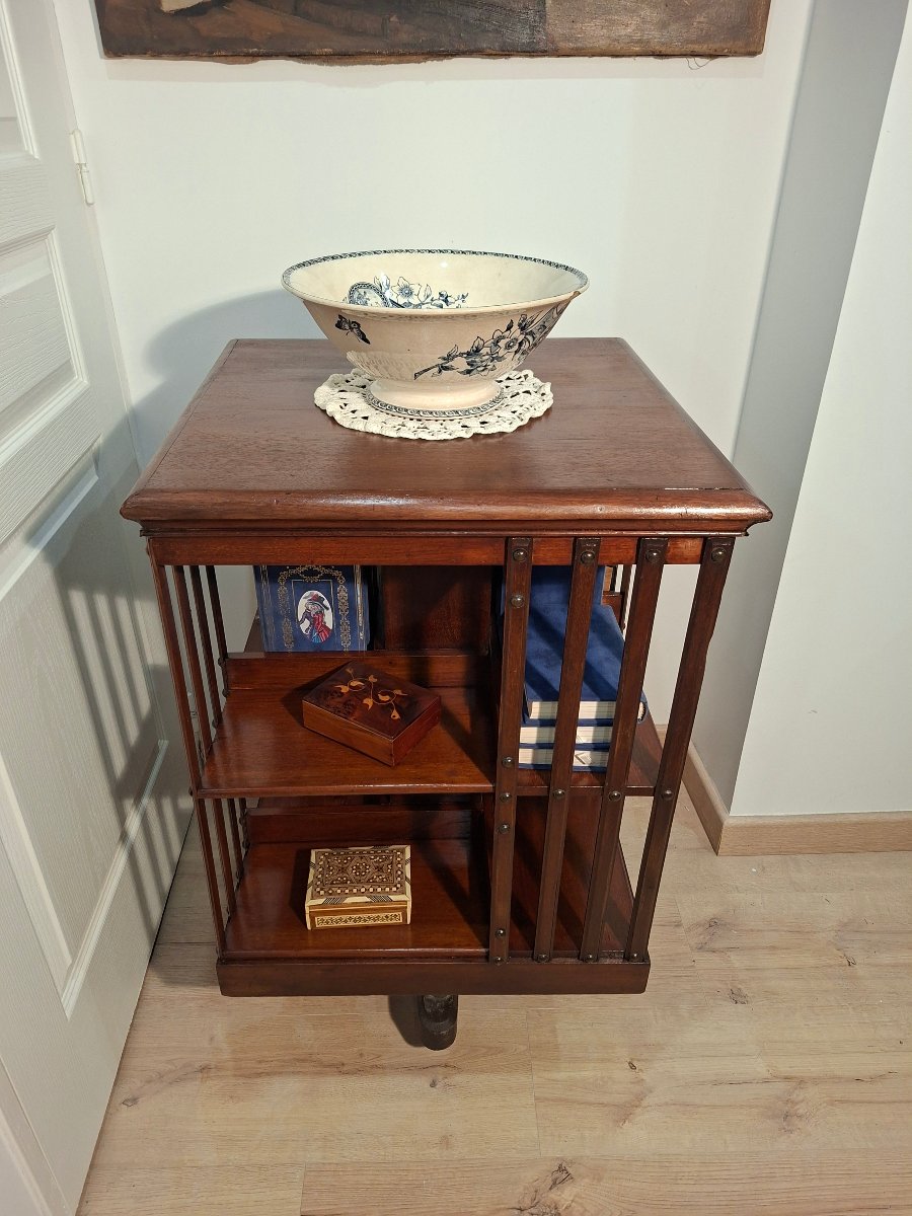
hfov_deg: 58.9
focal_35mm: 23
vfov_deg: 73.9
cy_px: 608
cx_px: 456
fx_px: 808
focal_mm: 5.54
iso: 320
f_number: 1.8
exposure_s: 1/100
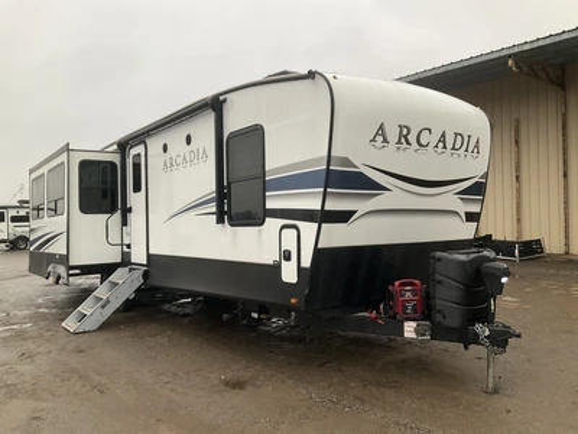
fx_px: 484
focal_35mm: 29
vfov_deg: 48.2
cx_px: 289
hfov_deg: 61.7
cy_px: 217
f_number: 1.8
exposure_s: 1/122
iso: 50
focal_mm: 3
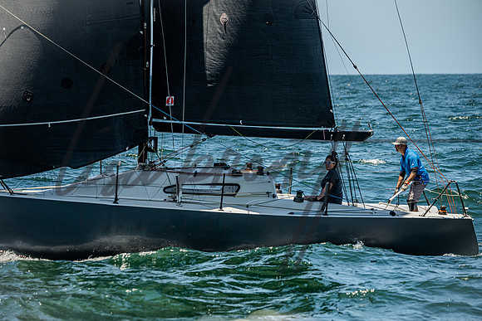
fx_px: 2678
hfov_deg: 10.3
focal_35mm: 200
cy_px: 160
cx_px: 241
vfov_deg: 6.9
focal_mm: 200
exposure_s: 1/1250
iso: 320
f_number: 5.6
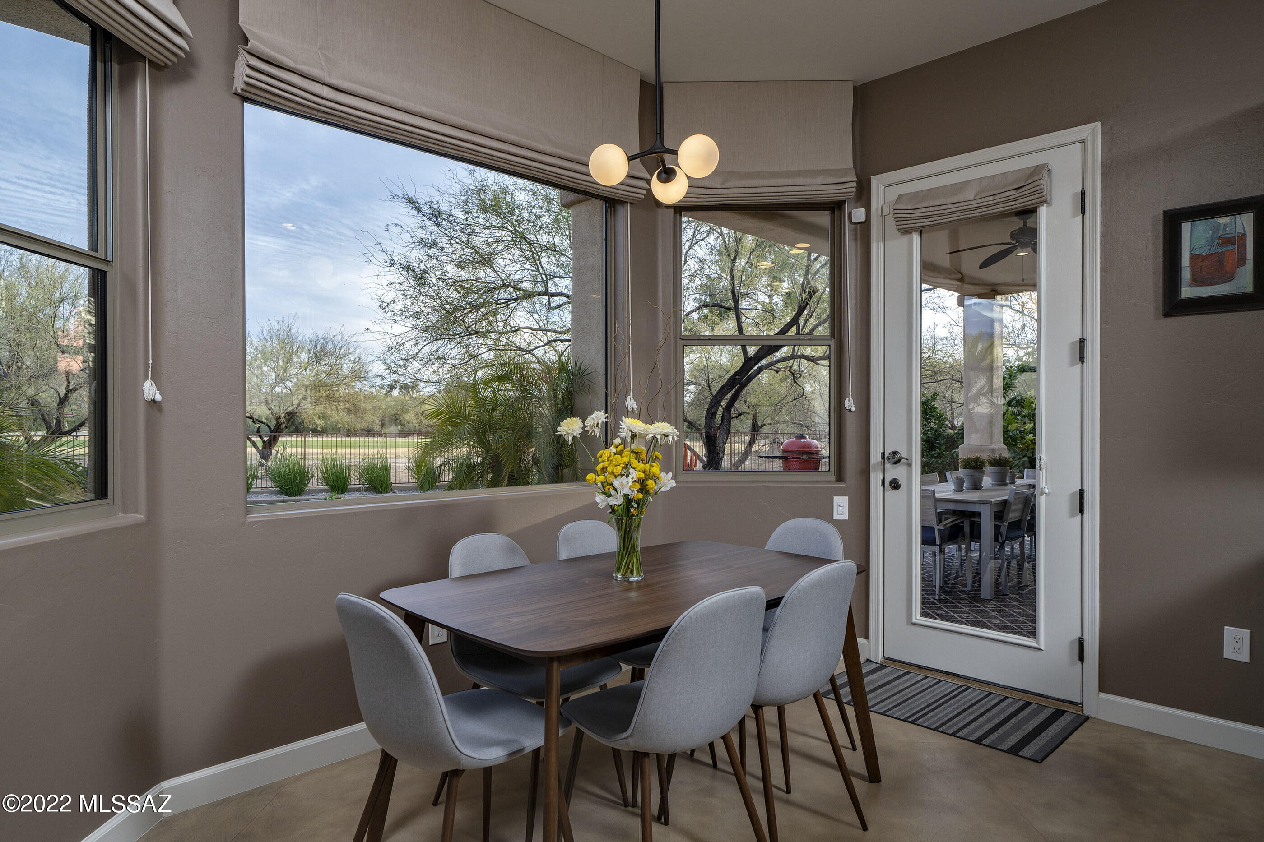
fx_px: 737
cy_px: 421
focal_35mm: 21
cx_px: 632
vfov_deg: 59.5
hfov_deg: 81.2
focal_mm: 21
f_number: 7.1
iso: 200
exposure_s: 1/50
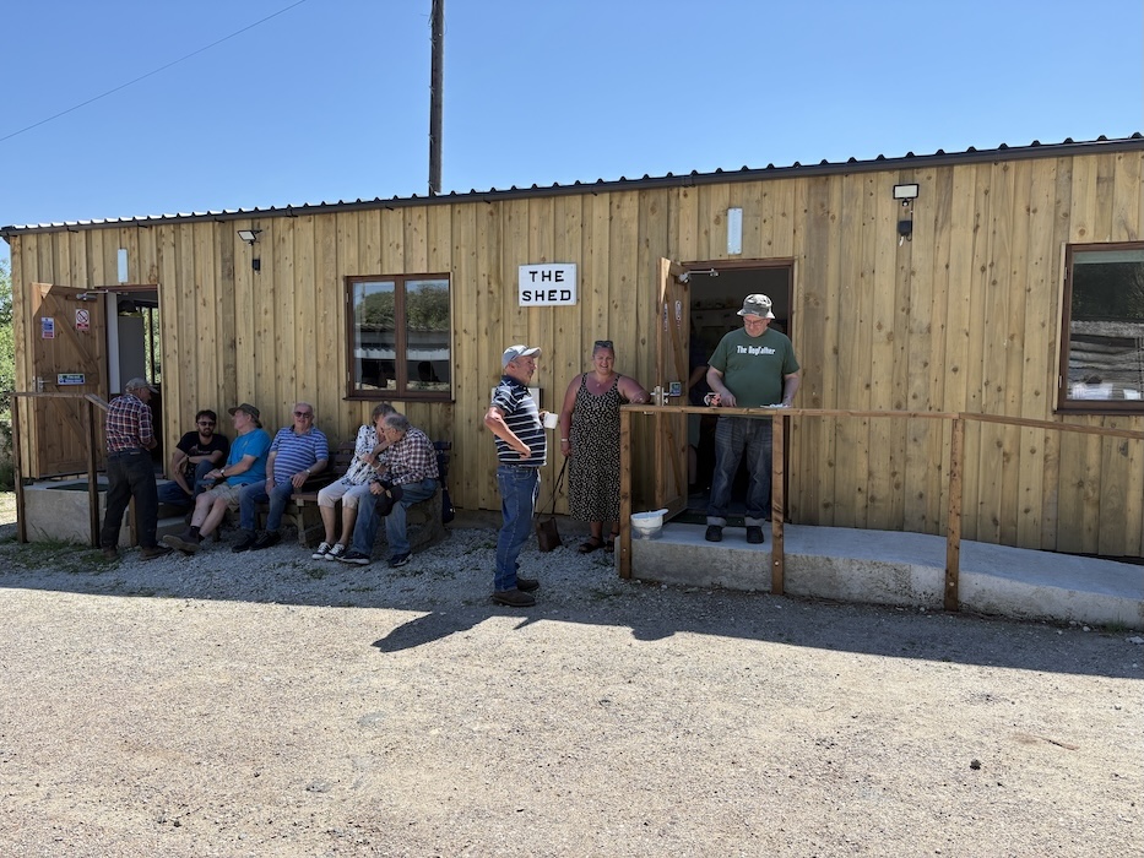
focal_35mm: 26
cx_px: 572
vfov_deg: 53.1
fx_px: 859
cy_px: 429
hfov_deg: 67.3
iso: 50
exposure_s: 1/1848
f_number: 1.6
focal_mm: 5.96
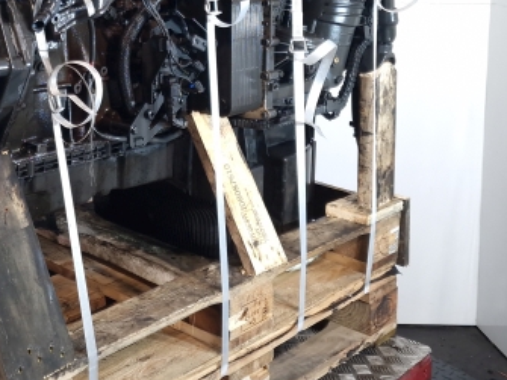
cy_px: 9
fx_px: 805
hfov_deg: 34.0
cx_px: 104
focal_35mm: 55
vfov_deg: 25.4
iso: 100
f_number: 1.8
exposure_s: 1/50
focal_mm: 6.4
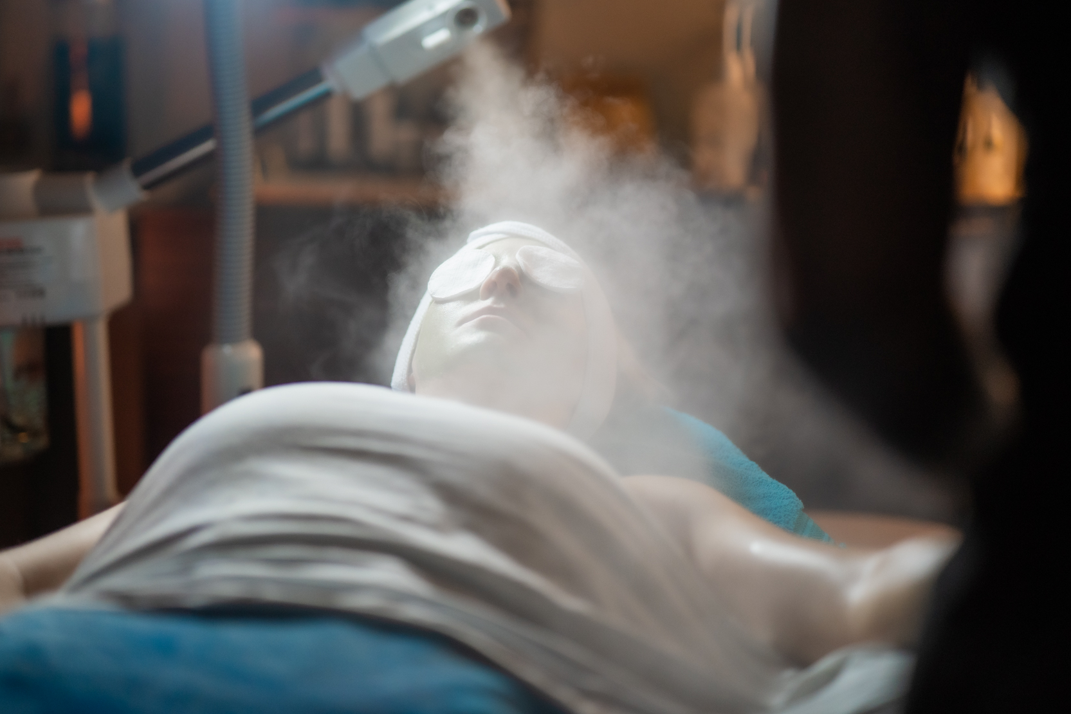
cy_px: 309
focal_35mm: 98
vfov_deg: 14.0
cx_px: 508
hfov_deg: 20.8
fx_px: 2915
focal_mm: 85
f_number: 1.4
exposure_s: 1/800
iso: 1250
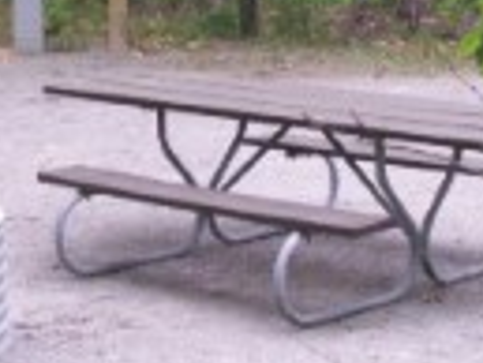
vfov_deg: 10.6
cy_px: 6
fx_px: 1941
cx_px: 212
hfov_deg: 14.2
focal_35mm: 139
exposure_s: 1/50
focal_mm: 5.86
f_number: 2.8
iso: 50
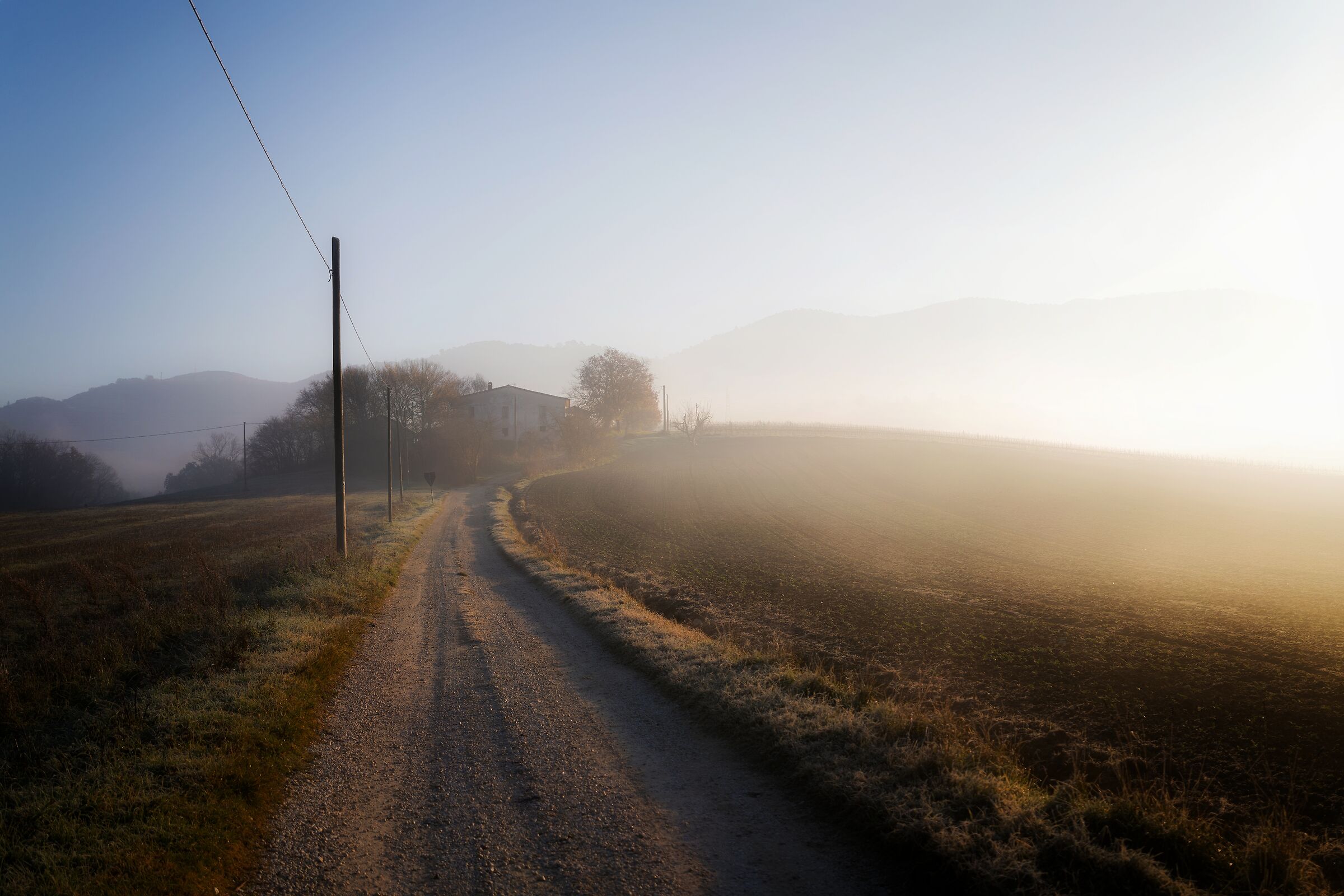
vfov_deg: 37.9
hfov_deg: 54.4
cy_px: 448
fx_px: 1307
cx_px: 672
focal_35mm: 35
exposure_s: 1/2000
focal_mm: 35
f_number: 2.8
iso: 100
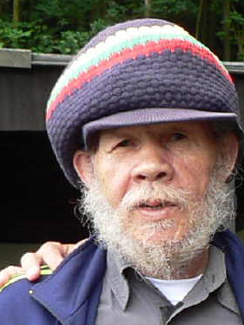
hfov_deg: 26.1
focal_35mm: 56
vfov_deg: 34.2
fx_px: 527
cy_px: 202
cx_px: 120
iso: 64
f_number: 2.8
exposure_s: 1/80
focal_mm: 6
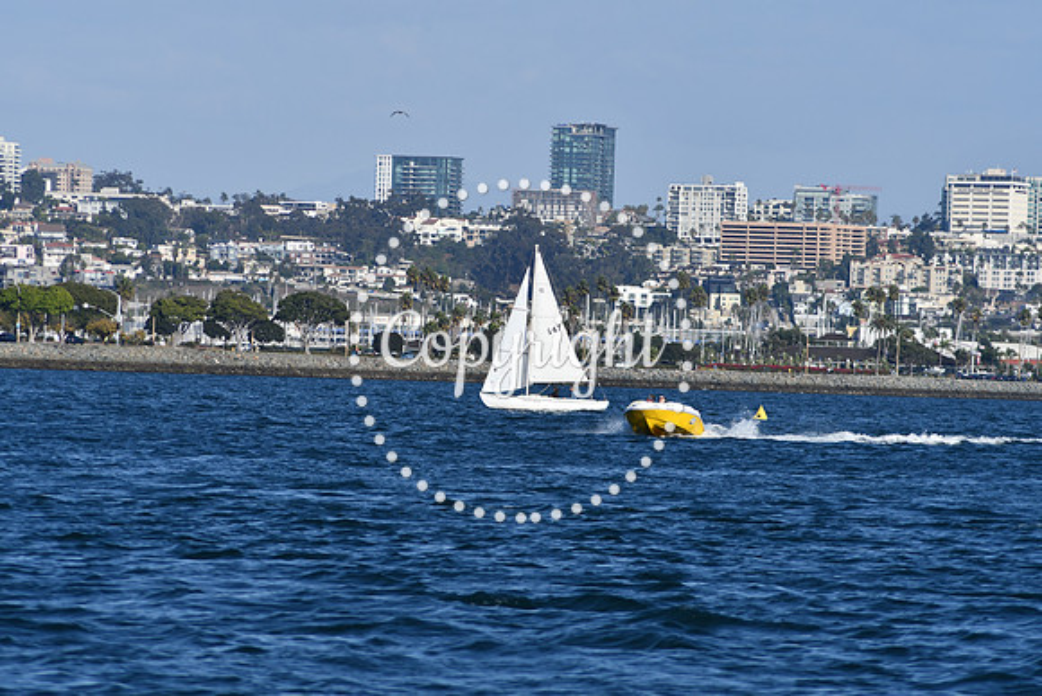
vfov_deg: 4.6
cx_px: 521
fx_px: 8685
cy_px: 348
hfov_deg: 6.9
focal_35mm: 300
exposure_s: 1/1600
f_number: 7.1
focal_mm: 200
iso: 200
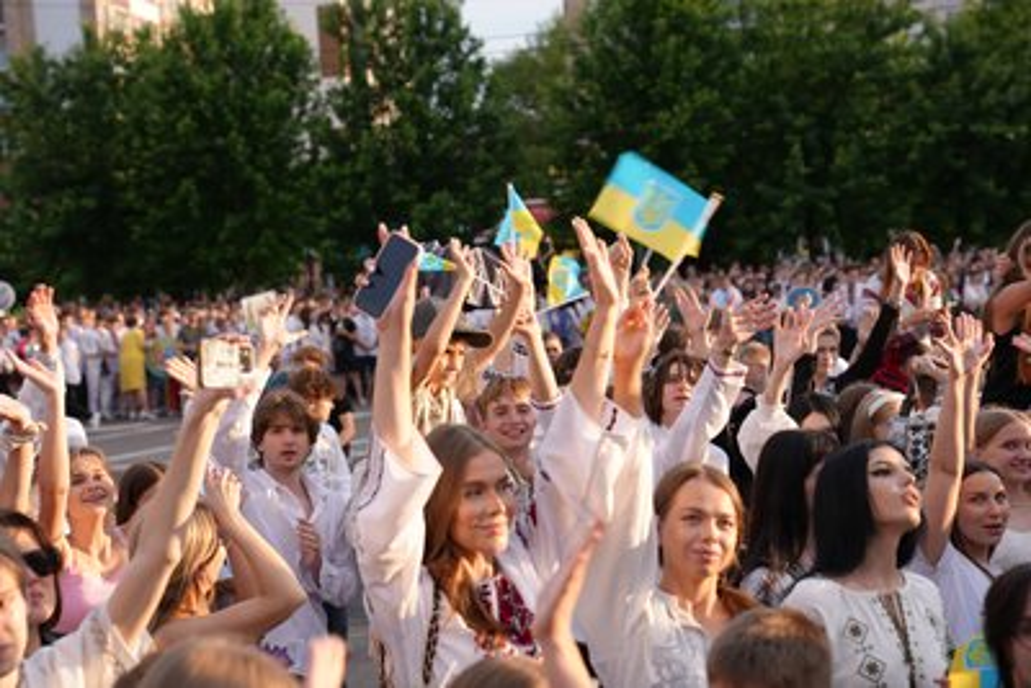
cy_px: 344
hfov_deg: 31.4
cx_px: 516
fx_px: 1833
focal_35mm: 64
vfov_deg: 21.3
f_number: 4
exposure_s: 1/200
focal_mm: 64
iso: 80
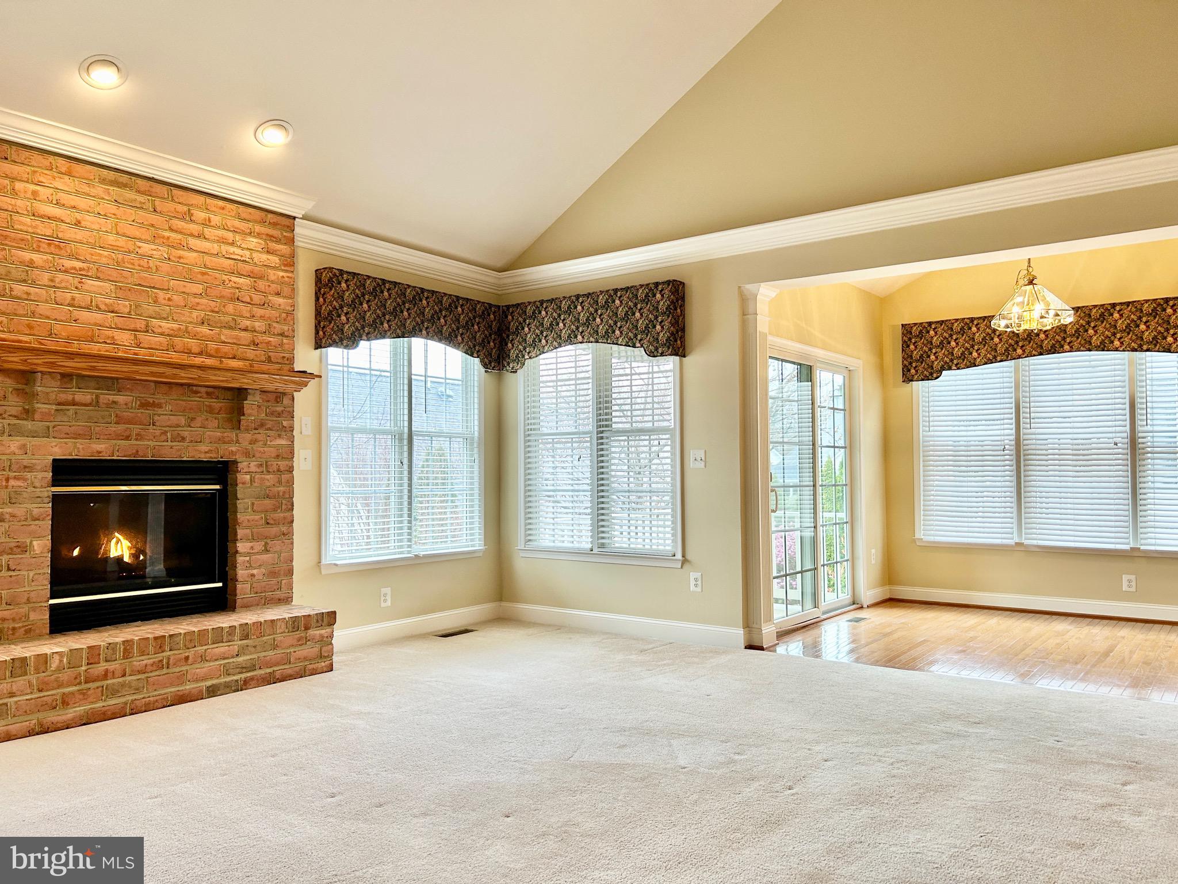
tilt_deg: +1.6
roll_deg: +0.4
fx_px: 885
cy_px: 442
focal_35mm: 26
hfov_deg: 67.3
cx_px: 589
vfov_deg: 53.1
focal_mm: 5.7
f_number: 1.5
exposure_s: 1/120
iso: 80
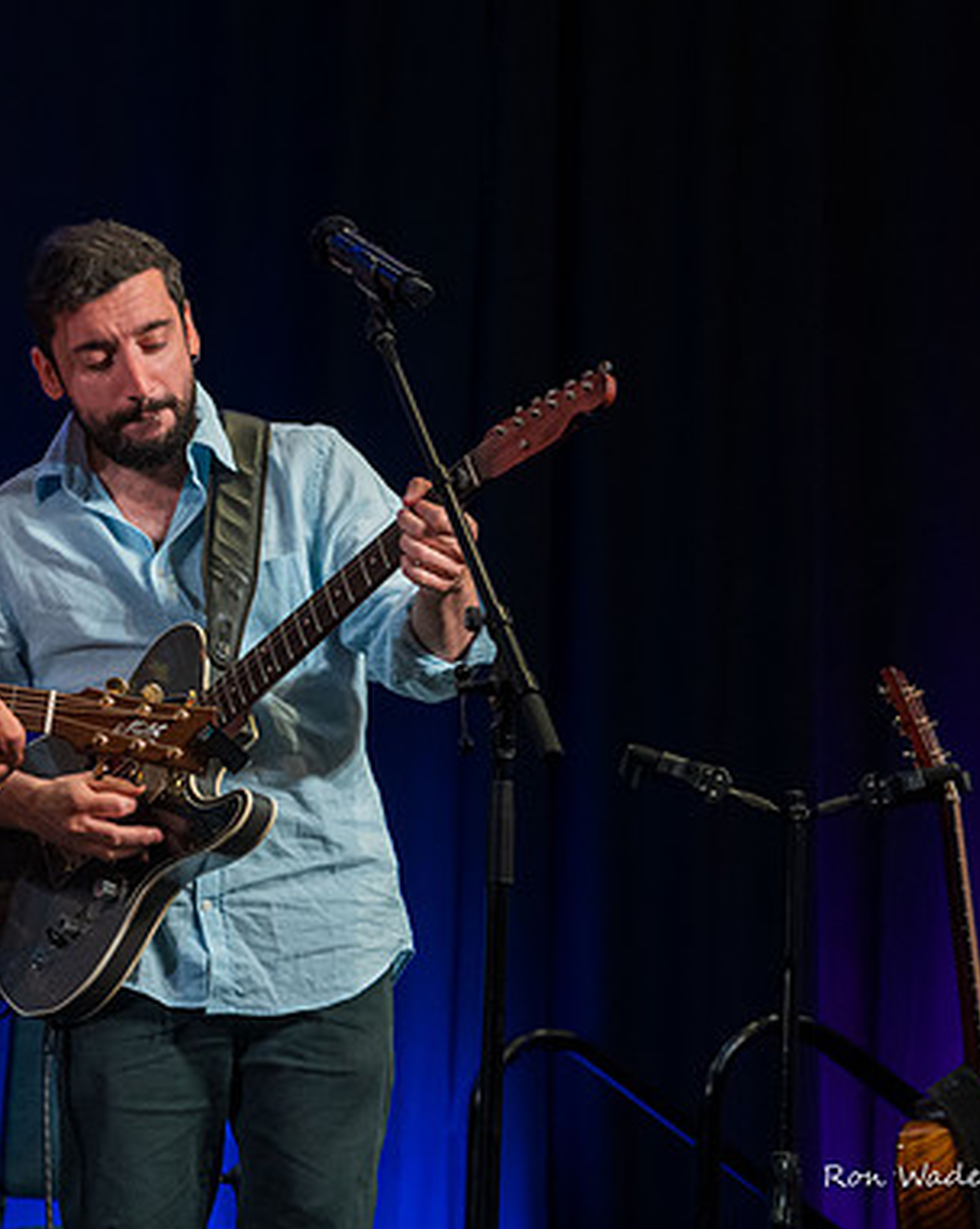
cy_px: 616
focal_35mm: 170
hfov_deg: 9.0
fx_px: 6173
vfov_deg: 11.4
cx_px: 109
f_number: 7.1
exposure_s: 1/200
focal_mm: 112
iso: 8000
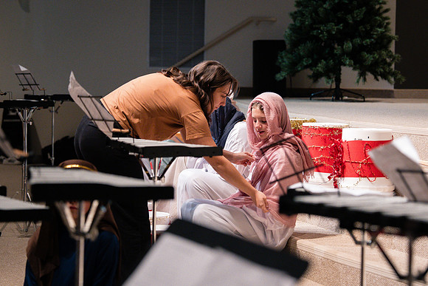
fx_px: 1379
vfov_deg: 11.8
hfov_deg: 17.6
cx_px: 242
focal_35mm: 116
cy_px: 118
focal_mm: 70
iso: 2000
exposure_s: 1/160
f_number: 2.8
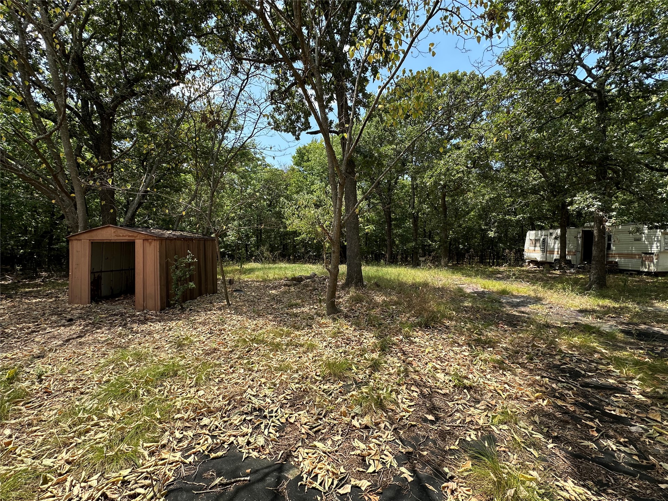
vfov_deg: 85.7
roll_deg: +0.0
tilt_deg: -4.3
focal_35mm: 14
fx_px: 270
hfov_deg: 102.1
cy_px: 250
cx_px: 334
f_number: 2.2
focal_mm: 2.22
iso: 40
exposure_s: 1/578
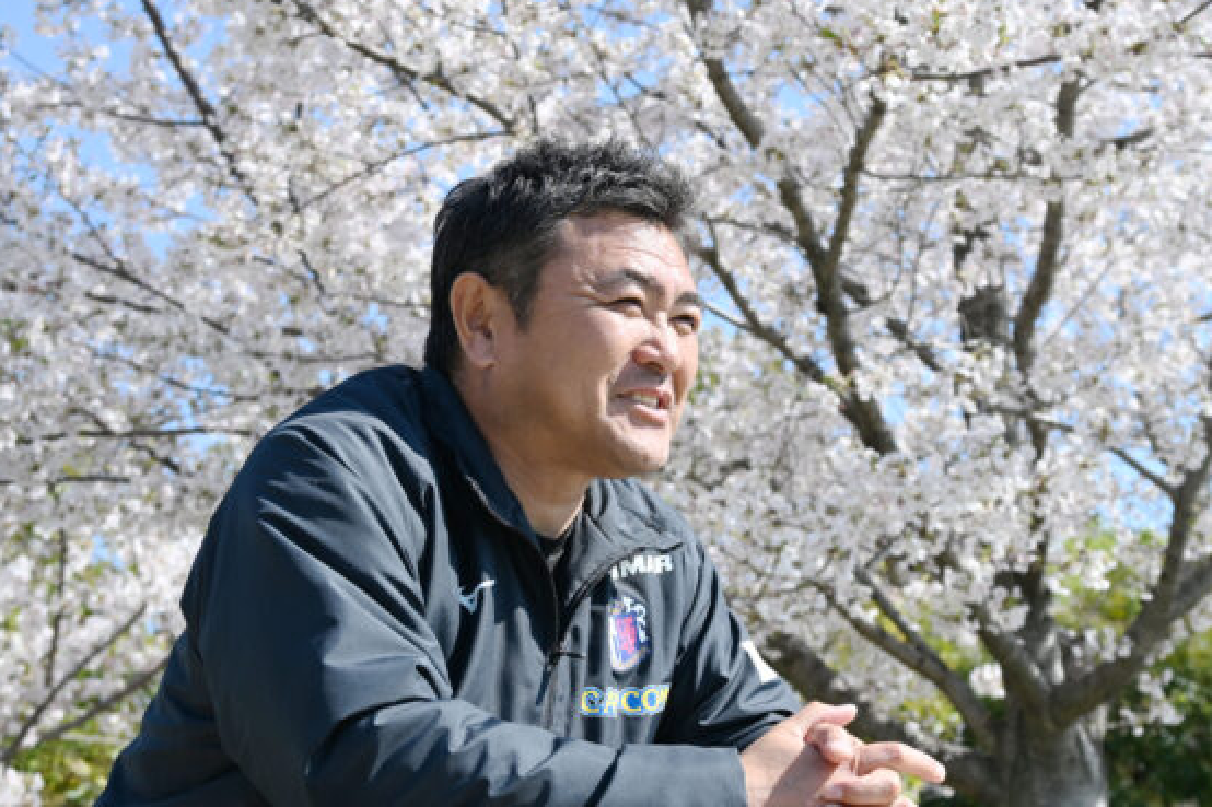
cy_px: 452
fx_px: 2490
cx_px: 746
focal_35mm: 74
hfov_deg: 27.3
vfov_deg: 18.4
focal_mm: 40
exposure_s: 1/1000
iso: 200
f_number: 5
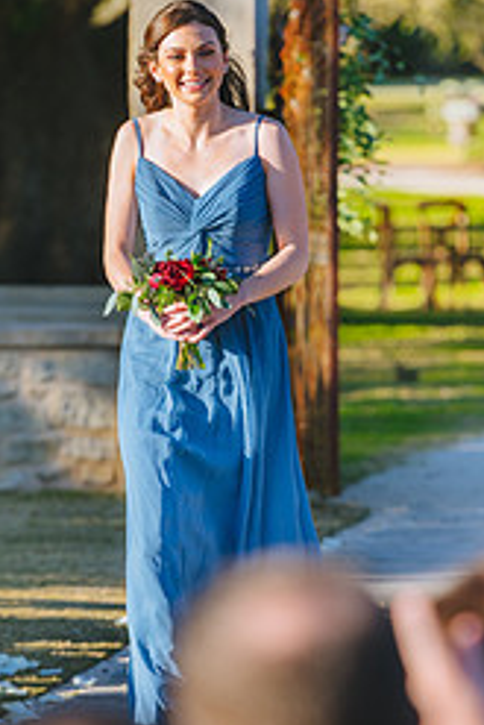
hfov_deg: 4.3
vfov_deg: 6.5
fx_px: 6424
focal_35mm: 319
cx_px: 317
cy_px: 440
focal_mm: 175
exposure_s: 1/1000
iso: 200
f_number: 4.5
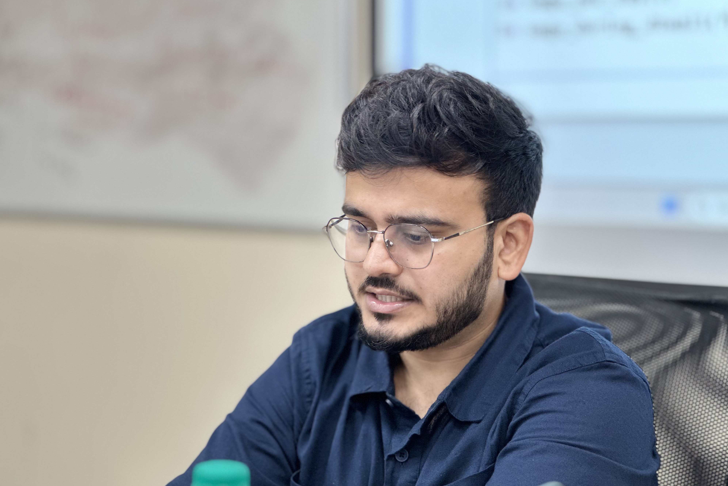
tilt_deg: -4.2
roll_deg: -0.5
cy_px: 265
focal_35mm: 81
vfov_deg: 16.9
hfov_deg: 25.1
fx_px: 1638
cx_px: 365
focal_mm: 9
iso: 200
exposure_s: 1/33
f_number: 2.8
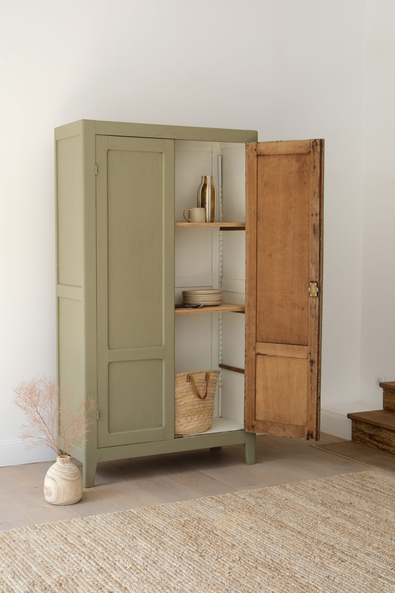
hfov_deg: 25.5
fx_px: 872
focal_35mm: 53
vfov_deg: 37.5
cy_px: 296
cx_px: 198
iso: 160
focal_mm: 35
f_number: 2.8
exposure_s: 1/52
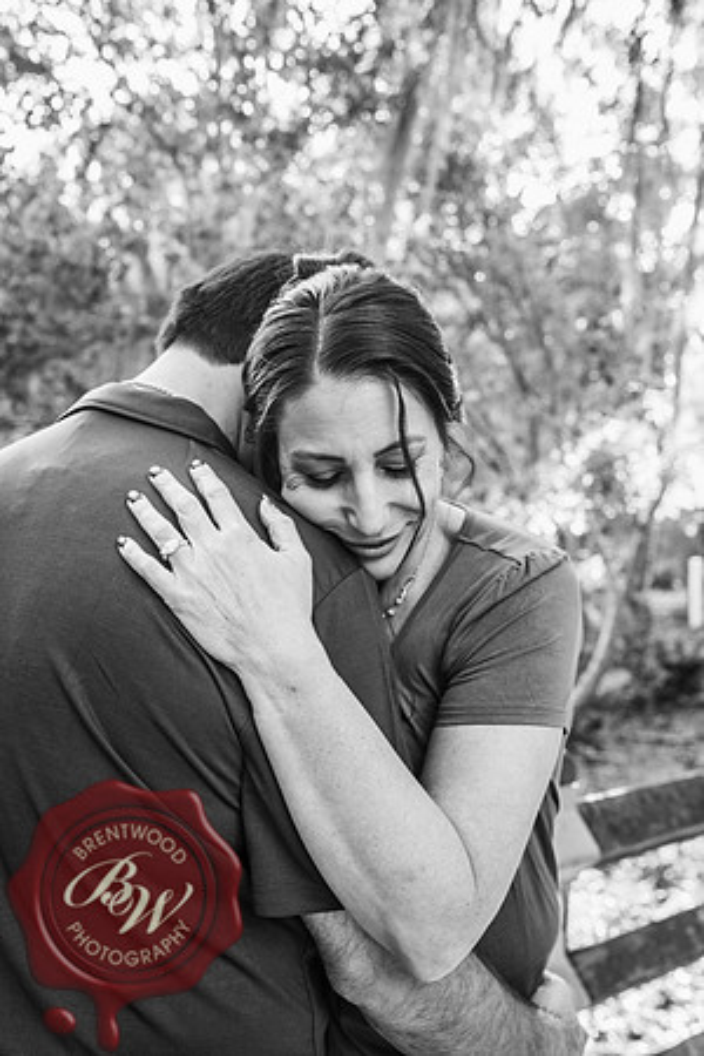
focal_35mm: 35
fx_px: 1027
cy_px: 528
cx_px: 352
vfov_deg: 54.4
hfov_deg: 37.9
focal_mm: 35
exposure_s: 1/100
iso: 500
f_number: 4.5
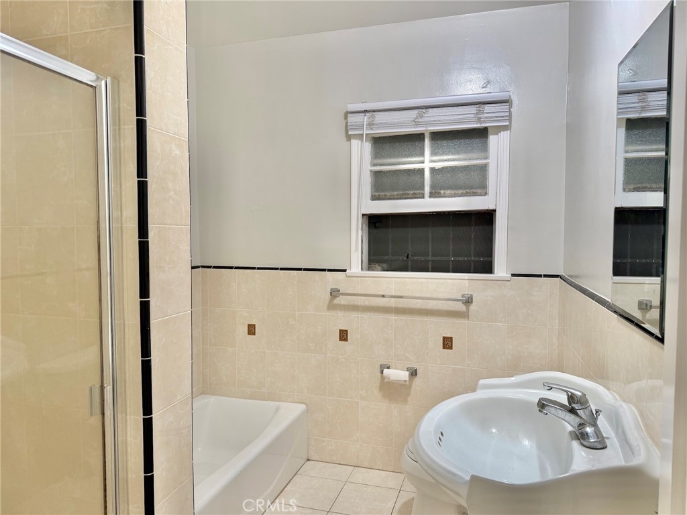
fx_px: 476
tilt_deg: -3.4
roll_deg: -0.2
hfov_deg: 71.6
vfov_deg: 56.8
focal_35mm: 24
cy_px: 258
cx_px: 344
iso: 125
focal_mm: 6.76
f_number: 1.78
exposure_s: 1/60
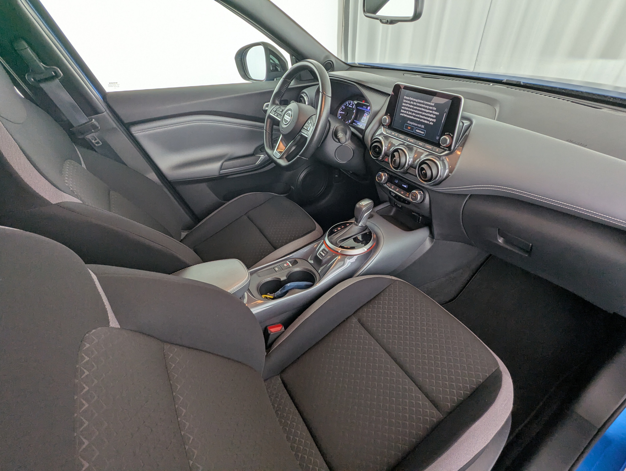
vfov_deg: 78.2
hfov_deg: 94.4
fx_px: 290
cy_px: 236
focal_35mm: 16
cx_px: 313
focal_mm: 2.35
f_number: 2.2
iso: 48
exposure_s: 1/46
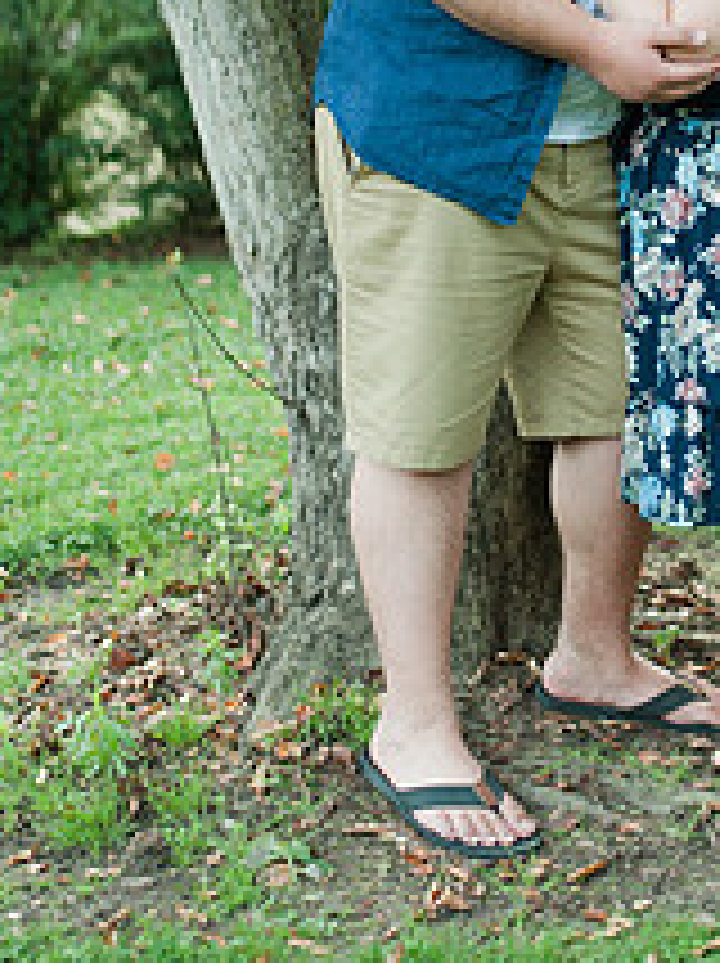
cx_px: 605
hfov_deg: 14.5
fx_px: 2807
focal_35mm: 101
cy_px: 54
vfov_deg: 19.0
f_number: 1.8
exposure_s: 1/400
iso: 640
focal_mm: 50
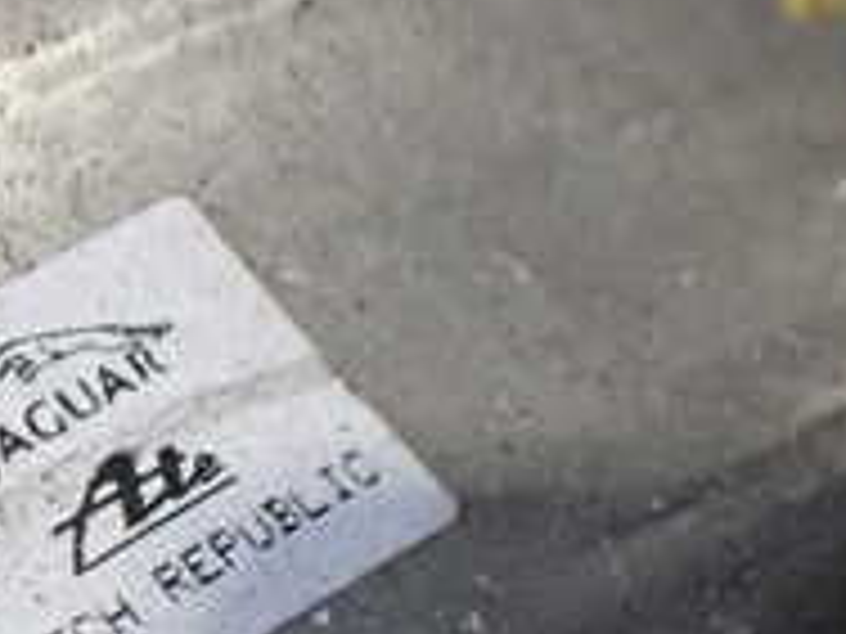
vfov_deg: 15.2
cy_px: 616
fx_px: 2346
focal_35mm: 96
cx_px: -194
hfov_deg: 19.2
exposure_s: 1/125
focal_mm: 5.4
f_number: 2.3
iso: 500
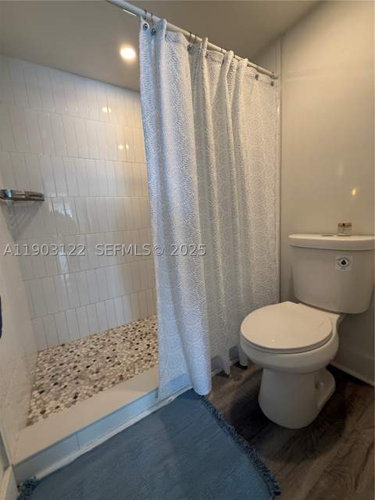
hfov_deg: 85.7
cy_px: 250
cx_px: 188
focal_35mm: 14
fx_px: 202
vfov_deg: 102.1
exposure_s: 1/120
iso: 160
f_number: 2.2
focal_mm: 2.22
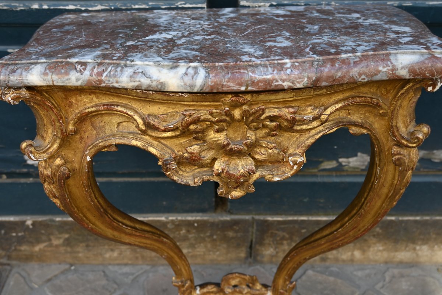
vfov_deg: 36.2
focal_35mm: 37
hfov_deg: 52.2
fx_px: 451
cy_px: 148
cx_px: 221
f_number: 4
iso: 200
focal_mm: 24.5
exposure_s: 1/250
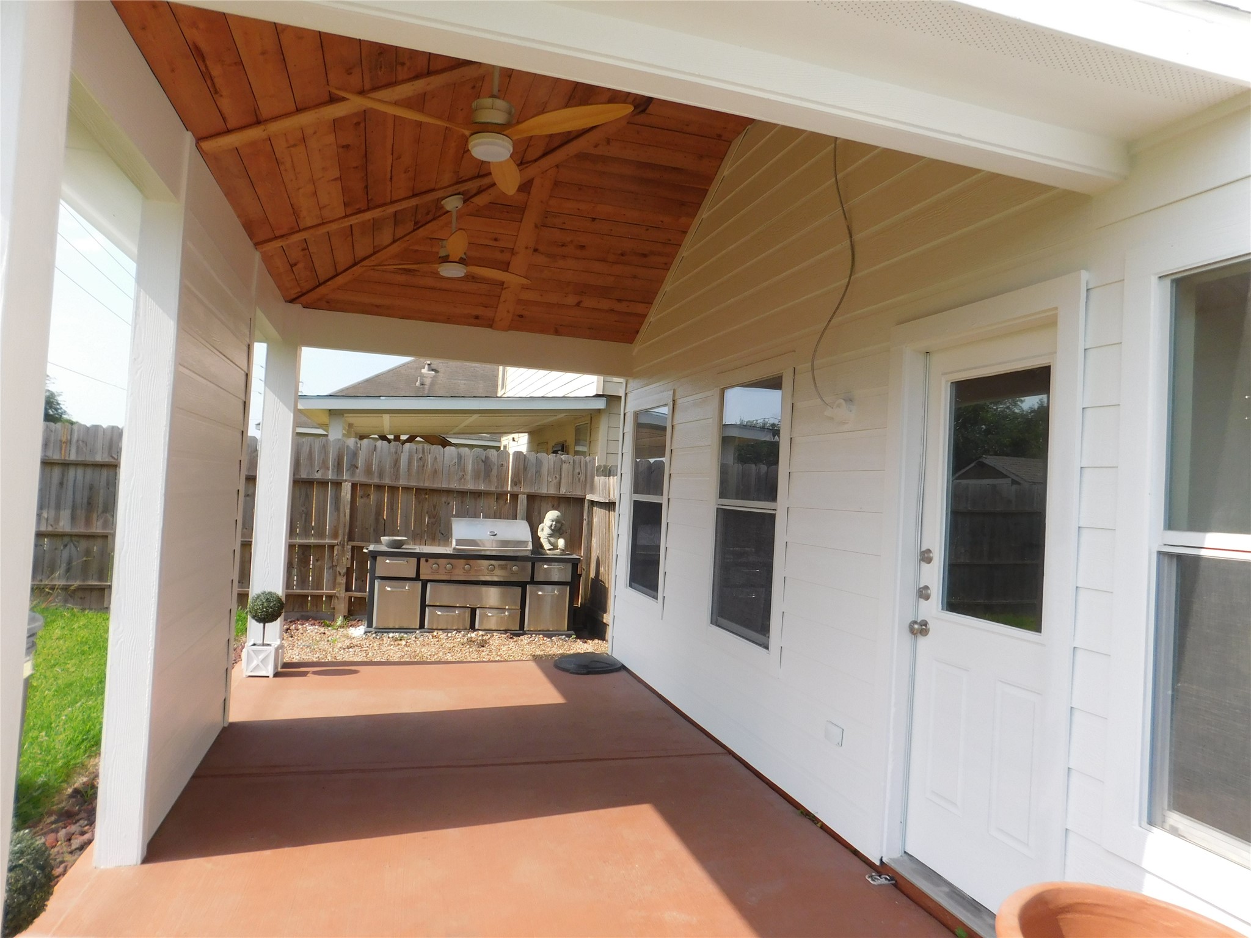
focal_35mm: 23
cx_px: 626
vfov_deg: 58.9
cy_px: 469
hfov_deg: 73.9
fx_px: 831
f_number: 3
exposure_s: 1/1000
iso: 125
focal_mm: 4
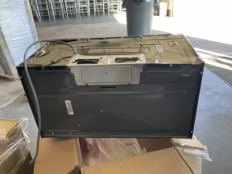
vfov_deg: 48.2
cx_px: 116
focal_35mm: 29
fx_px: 194
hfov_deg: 61.7
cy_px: 87
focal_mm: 3
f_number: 1.8
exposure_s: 1/112
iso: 64
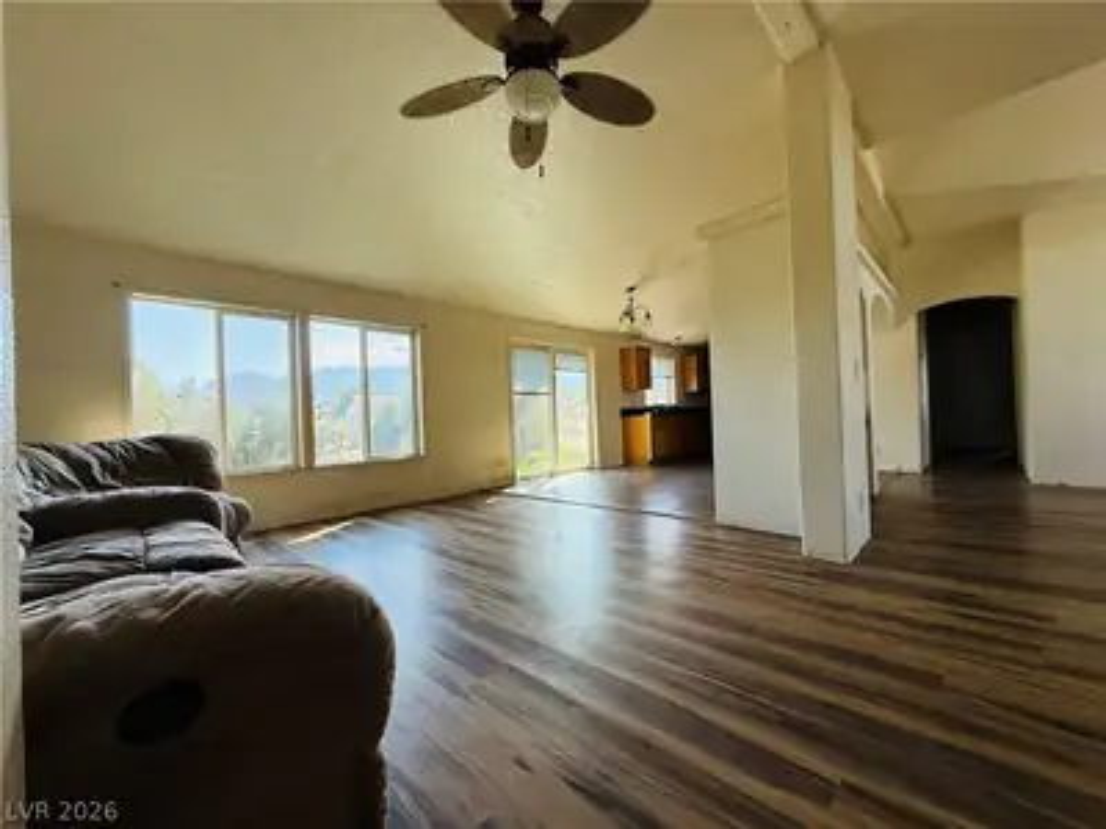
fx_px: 447
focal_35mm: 14
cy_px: 414
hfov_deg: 102.1
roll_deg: +2.1
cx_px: 553
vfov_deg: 85.7
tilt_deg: +0.9
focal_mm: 2.22
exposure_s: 1/162
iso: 64
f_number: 2.2
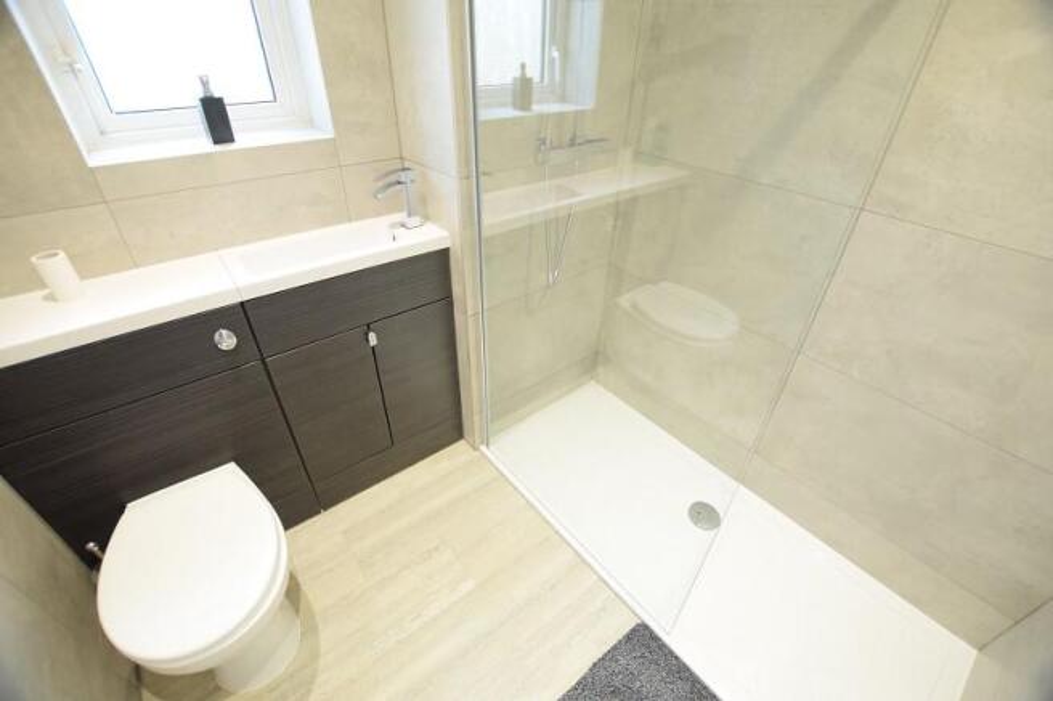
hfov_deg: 100.4
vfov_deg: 77.3
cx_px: 526
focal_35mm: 15
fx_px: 439
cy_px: 350
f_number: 3.5
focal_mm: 10
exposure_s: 1/60
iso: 1800
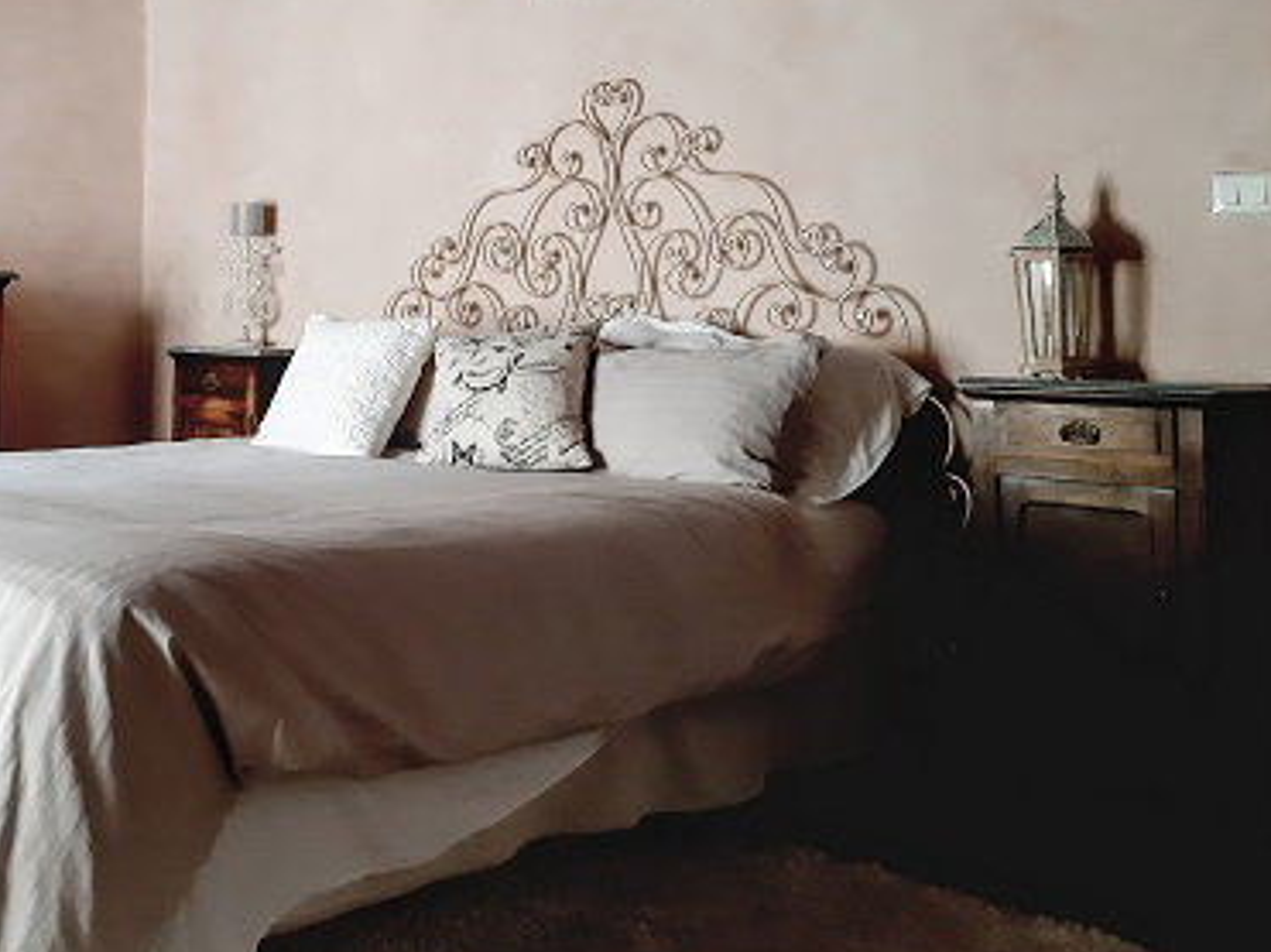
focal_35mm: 42
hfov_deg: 43.6
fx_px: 1542
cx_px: 339
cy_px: 228
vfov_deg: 33.6
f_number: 1.7
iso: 250
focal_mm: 3.93
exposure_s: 1/50
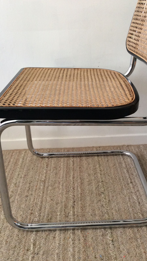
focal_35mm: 35
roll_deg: +2.9
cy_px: 131
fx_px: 243
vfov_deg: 56.6
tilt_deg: -28.1
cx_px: 87
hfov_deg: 33.6
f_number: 2.4
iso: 80
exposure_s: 1/25
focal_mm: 3.3
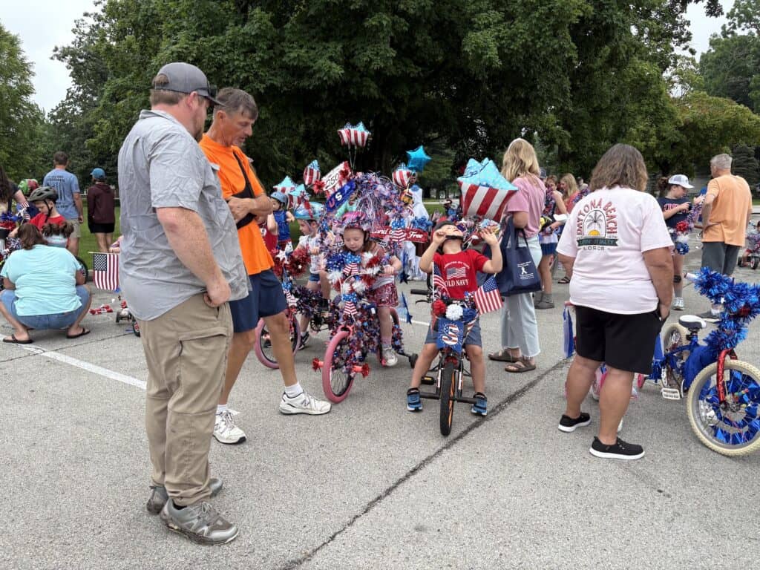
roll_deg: -0.4
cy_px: 285
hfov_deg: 67.3
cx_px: 380
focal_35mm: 26
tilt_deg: -11.4
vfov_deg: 53.1
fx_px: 571
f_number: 1.6
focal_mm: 5.96
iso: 50
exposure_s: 1/747
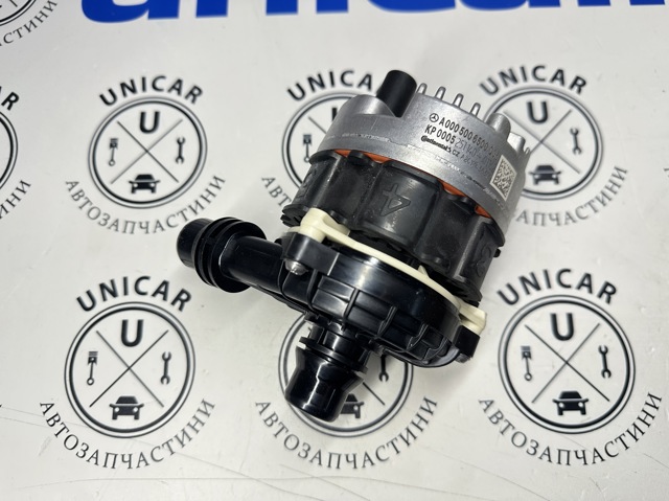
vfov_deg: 56.8
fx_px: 463
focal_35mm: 24
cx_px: 334
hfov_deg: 71.6
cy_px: 250
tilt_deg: -76.0
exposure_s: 1/121
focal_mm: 6.86
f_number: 1.78
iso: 160
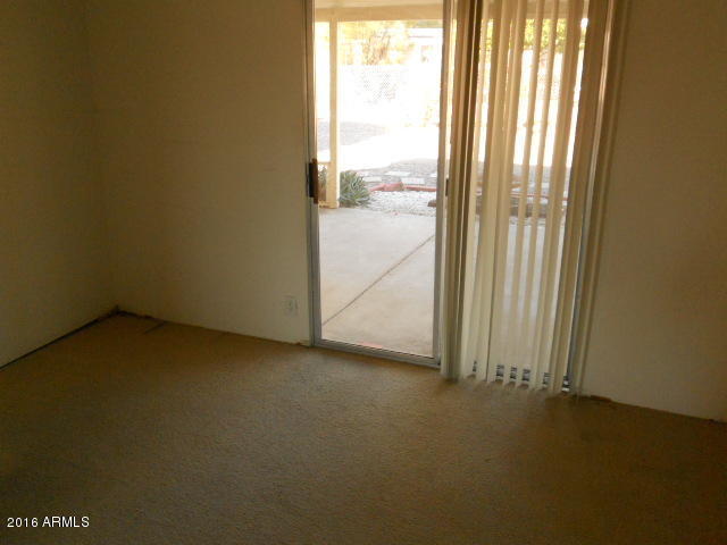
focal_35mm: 32
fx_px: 672
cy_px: 272
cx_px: 364
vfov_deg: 44.2
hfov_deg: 56.8
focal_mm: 5.8
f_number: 3.5
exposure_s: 1/125
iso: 320
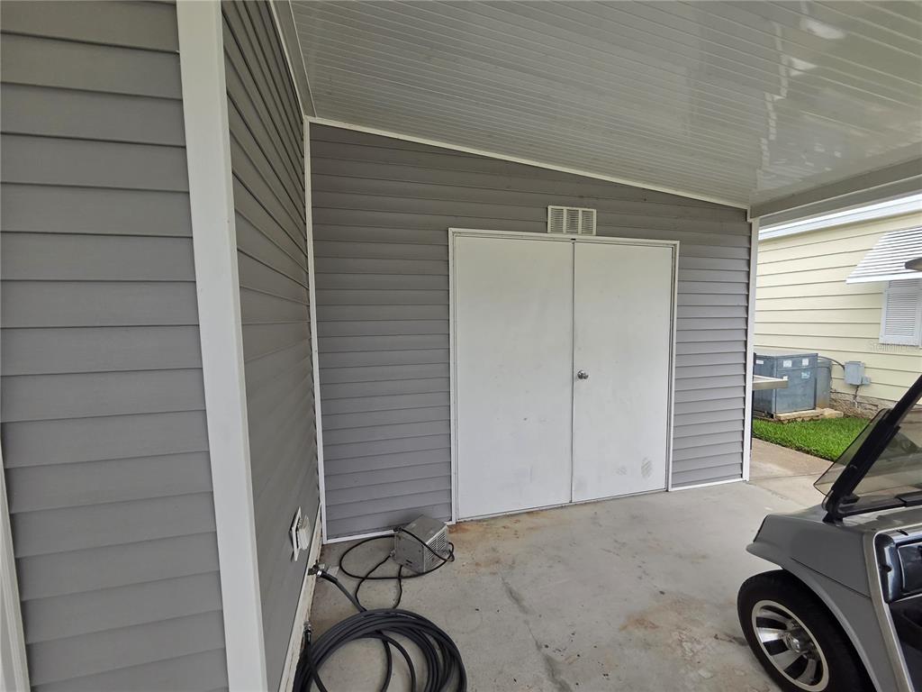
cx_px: 461
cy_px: 346
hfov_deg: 106.2
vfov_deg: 89.9
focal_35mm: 13
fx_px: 346
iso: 160
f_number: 2.2
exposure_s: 1/1000
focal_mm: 2.2
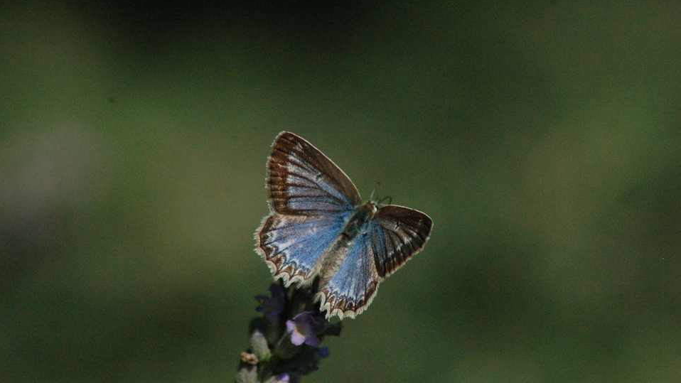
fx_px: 8542
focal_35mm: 473
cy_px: 224
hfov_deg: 4.6
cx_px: 340
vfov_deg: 2.6
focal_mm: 300
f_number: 9
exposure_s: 1/4000
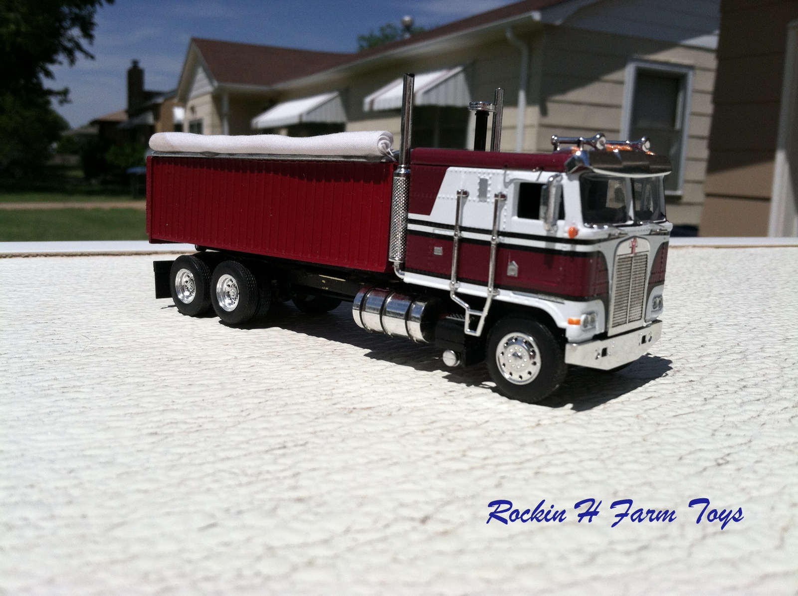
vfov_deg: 40.6
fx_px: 806
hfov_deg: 52.7
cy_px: 298
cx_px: 399
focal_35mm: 35
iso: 80
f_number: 2.8
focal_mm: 3.85
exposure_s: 1/4286
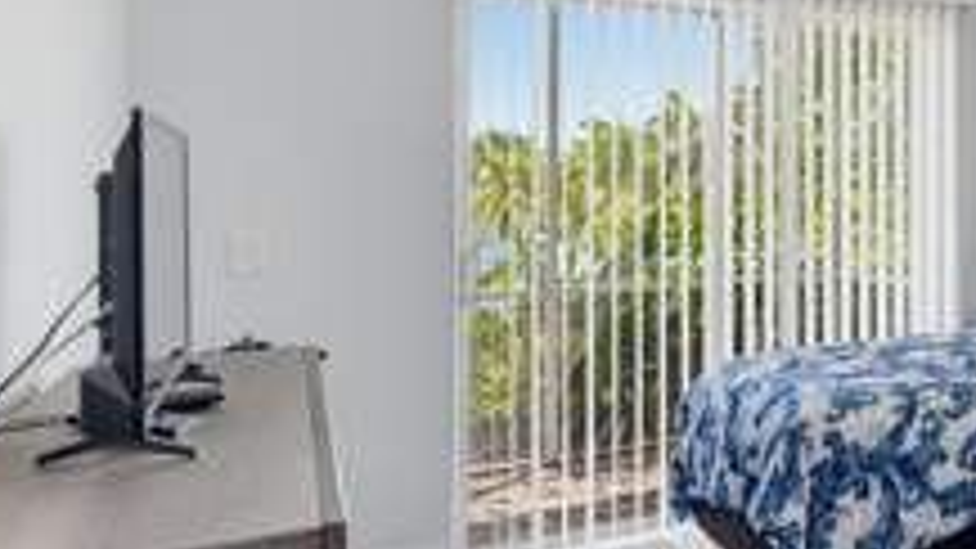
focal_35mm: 37
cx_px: 1016
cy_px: 191
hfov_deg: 44.3
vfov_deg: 31.8
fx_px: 957
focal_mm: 16
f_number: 5.6
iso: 800
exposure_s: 1/125
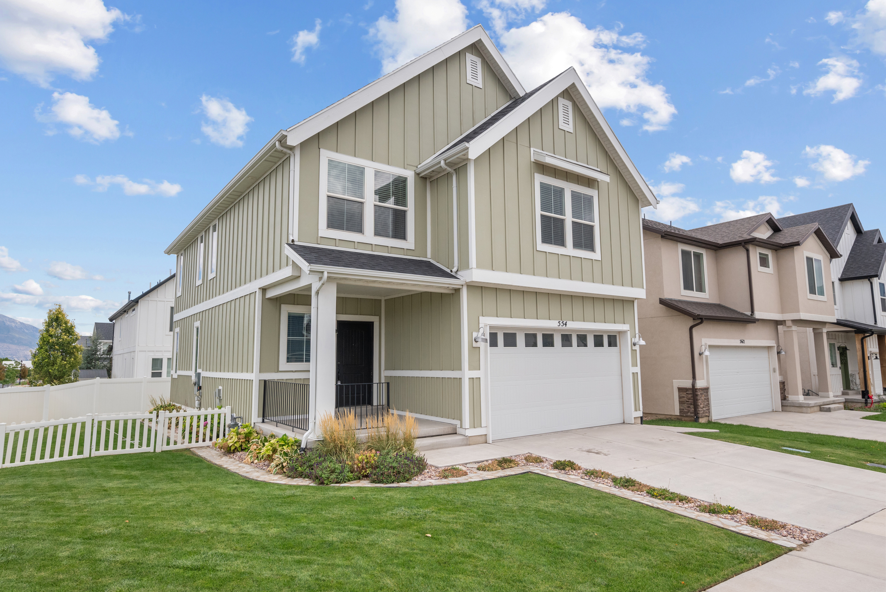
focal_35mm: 21
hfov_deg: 81.2
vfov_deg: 59.5
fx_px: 517
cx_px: 443
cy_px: 296
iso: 800
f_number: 8
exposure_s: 1/400
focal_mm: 21
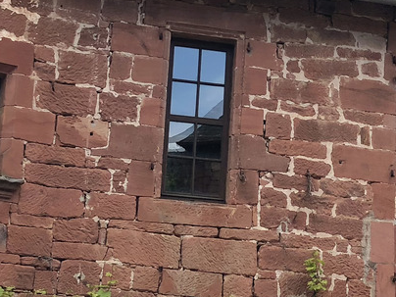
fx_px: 1270
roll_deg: -0.1
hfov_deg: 17.6
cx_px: 294
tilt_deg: +18.0
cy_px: 127
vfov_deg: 13.3
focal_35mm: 111
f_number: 1.8
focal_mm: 4
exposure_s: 1/649
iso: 20
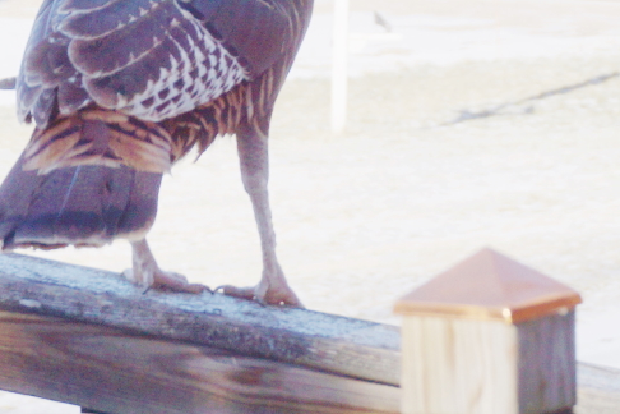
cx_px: 198
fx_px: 3186
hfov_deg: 11.1
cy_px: 33
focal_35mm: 185
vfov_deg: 7.4
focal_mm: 60
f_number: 6.3
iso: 100
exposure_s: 1/160
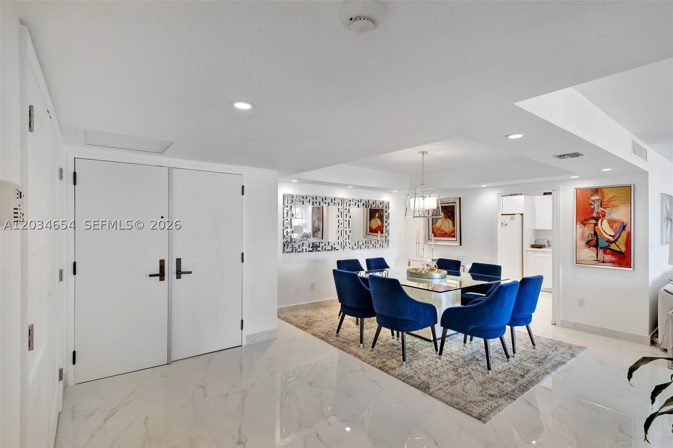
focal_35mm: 16
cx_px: 336
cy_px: 224
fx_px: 299
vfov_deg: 73.7
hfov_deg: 96.8
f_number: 6.4
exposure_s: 1/30
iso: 1600
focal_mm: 10.5
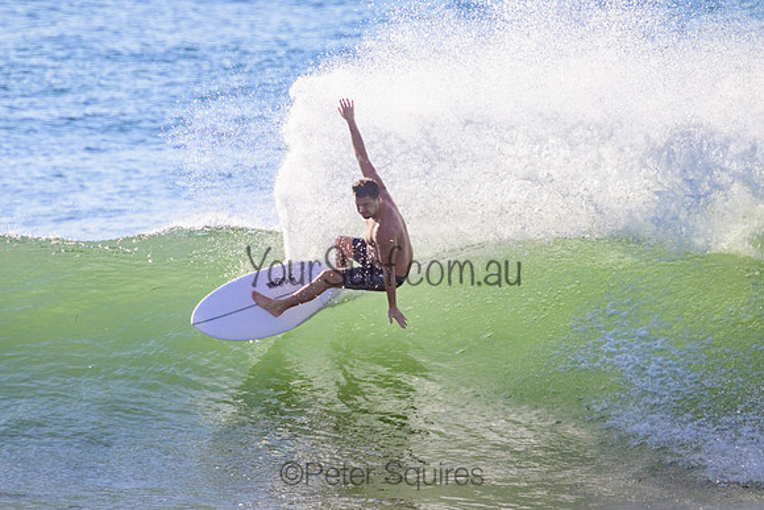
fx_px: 20238
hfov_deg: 2.2
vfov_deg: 1.4
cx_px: 309
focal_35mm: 953
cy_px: 206
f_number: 11
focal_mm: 800
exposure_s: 1/2000
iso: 800
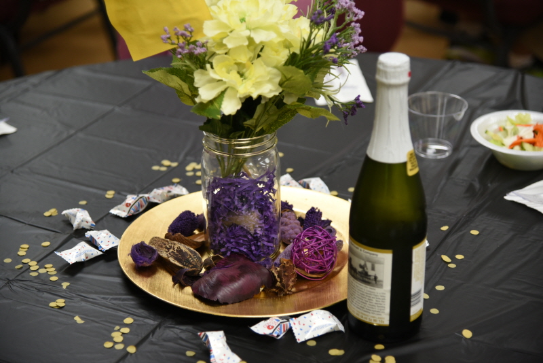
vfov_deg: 16.1
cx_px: 272
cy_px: 182
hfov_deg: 23.9
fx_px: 1282
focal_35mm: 85
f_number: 4
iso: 1250
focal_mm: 85
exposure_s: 1/200
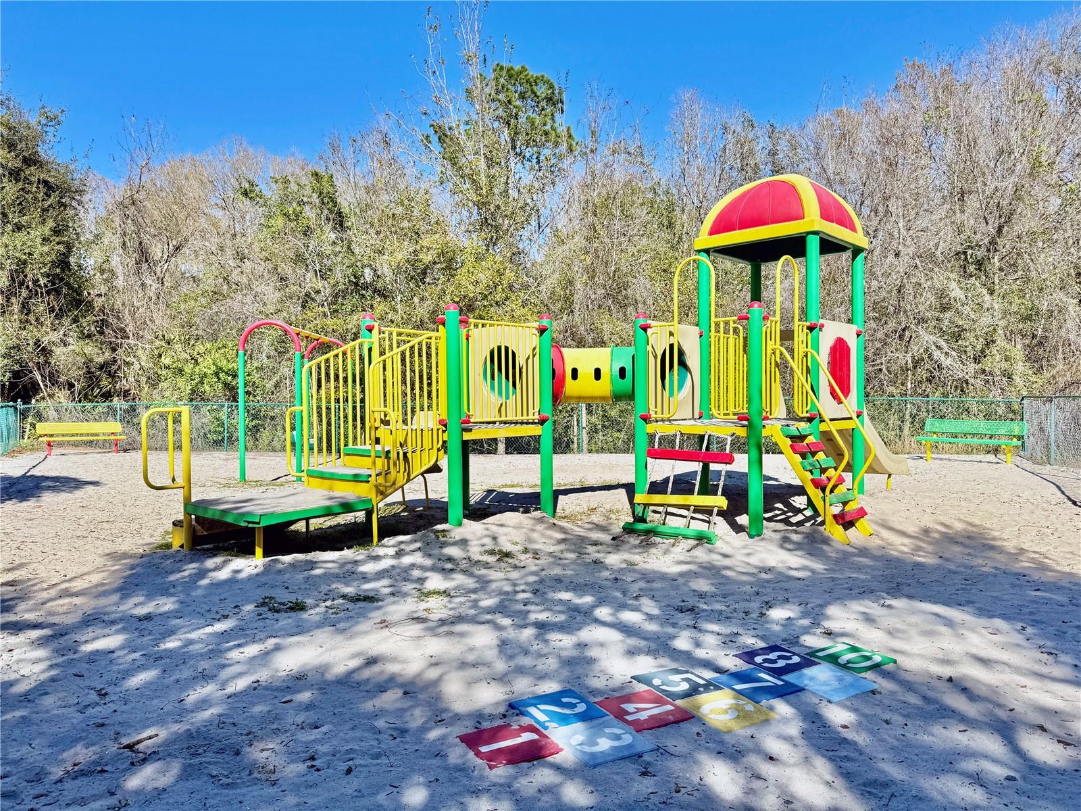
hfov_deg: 71.6
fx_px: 749
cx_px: 540
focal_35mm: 24
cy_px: 406
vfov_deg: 56.8
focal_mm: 6.76
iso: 80
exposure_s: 1/3759
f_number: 1.78
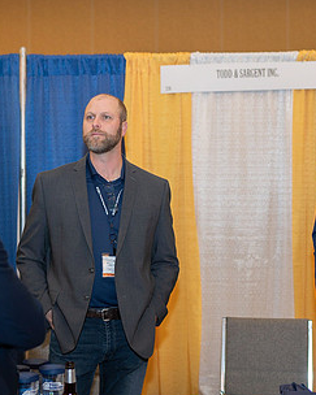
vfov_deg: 28.7
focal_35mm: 66
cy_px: 233
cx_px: 144
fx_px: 772
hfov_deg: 23.1
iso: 160
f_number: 2
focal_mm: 35
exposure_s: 1/125
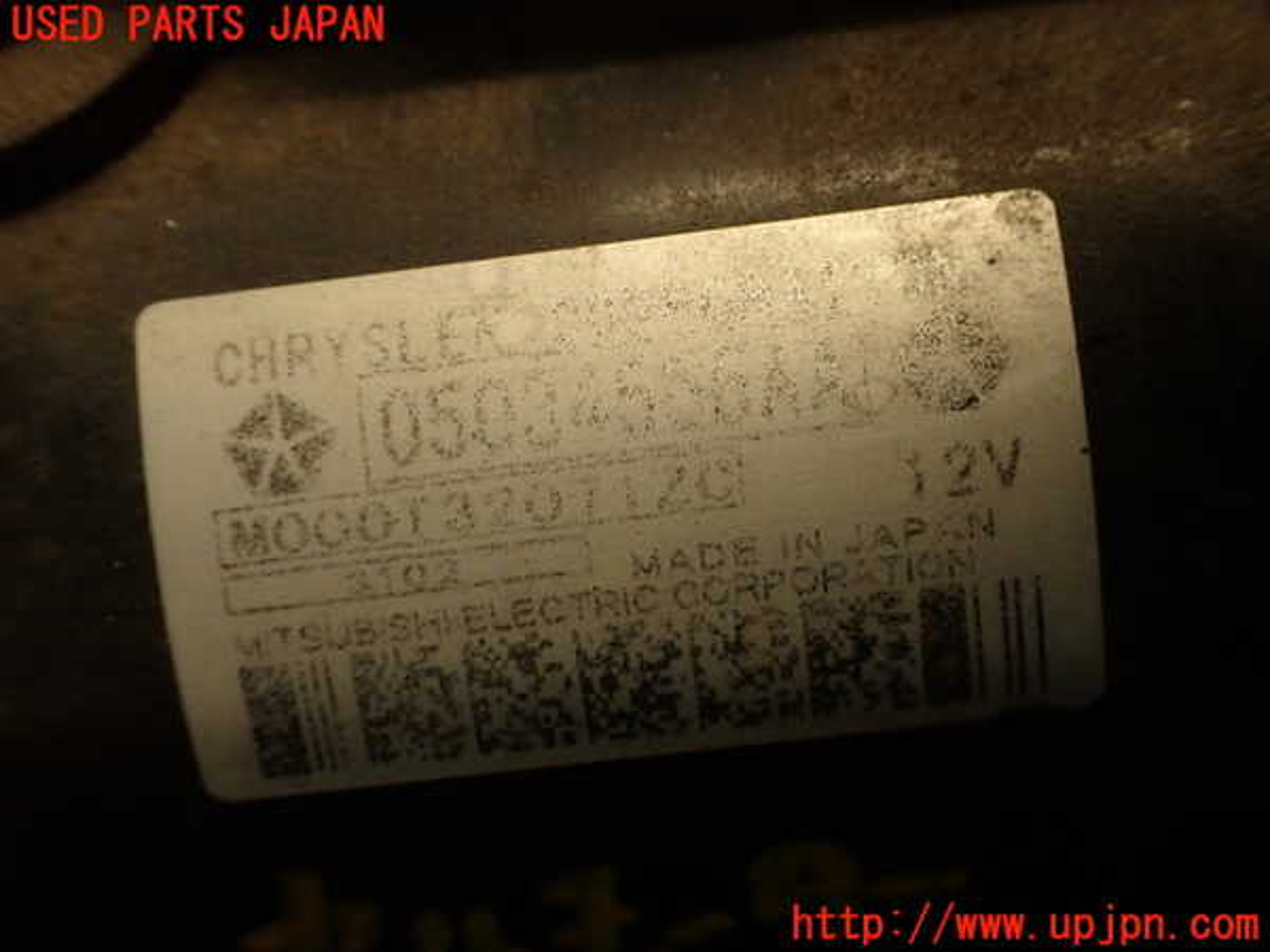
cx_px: 635
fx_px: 1174
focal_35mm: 32
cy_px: 476
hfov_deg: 56.8
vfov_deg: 44.2
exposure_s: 1/40
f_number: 2.4
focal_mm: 5.79
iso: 200
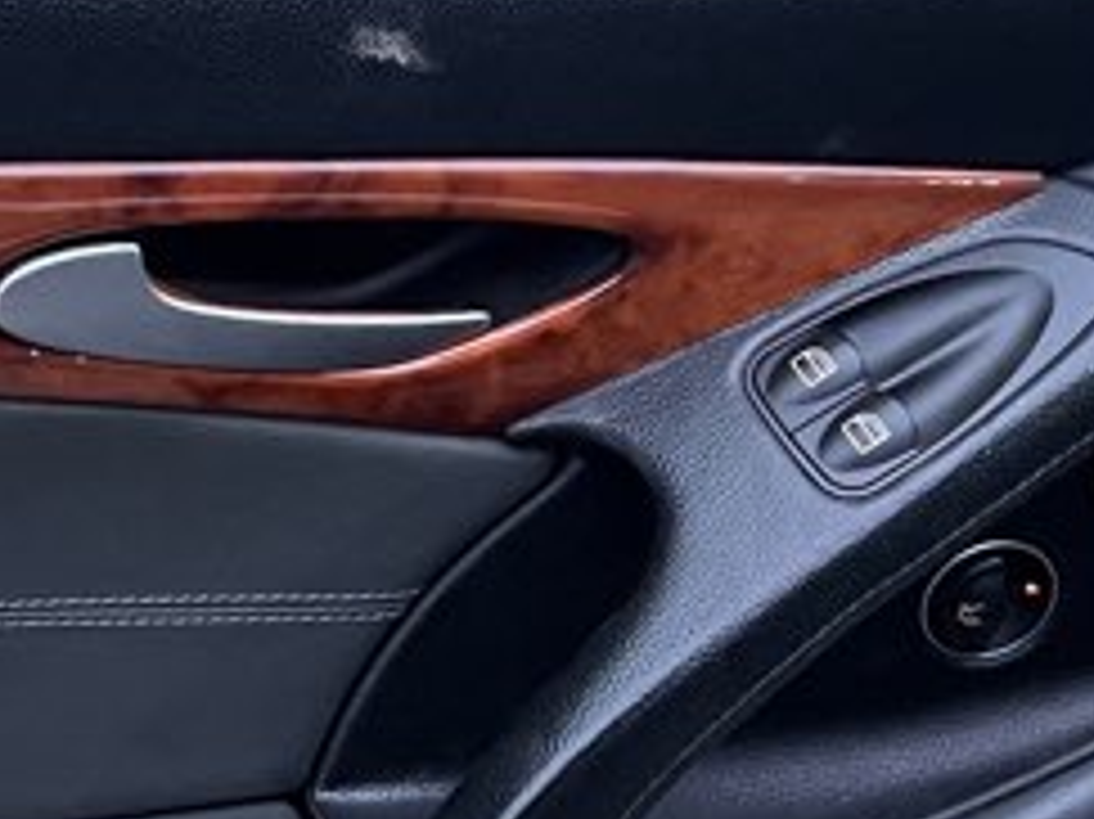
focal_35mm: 107
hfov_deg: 17.8
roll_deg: +1.3
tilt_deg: -36.4
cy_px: 549
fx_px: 3380
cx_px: -63
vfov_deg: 13.8
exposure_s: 1/50
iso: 400
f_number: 1.5
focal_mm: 5.7
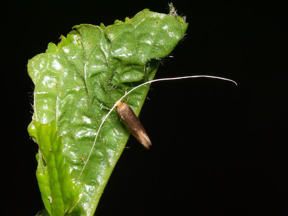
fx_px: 1814
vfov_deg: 6.8
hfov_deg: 9.1
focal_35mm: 218
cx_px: 144
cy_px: 108
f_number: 11
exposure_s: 1/250
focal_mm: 46
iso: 200
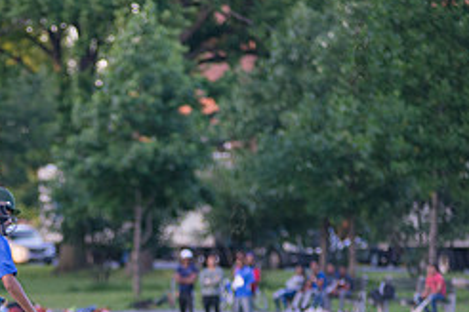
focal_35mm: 366
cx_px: -10
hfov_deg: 5.6
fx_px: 4768
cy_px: 326
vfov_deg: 3.8
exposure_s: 1/1250
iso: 1600
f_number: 2.8
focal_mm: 155
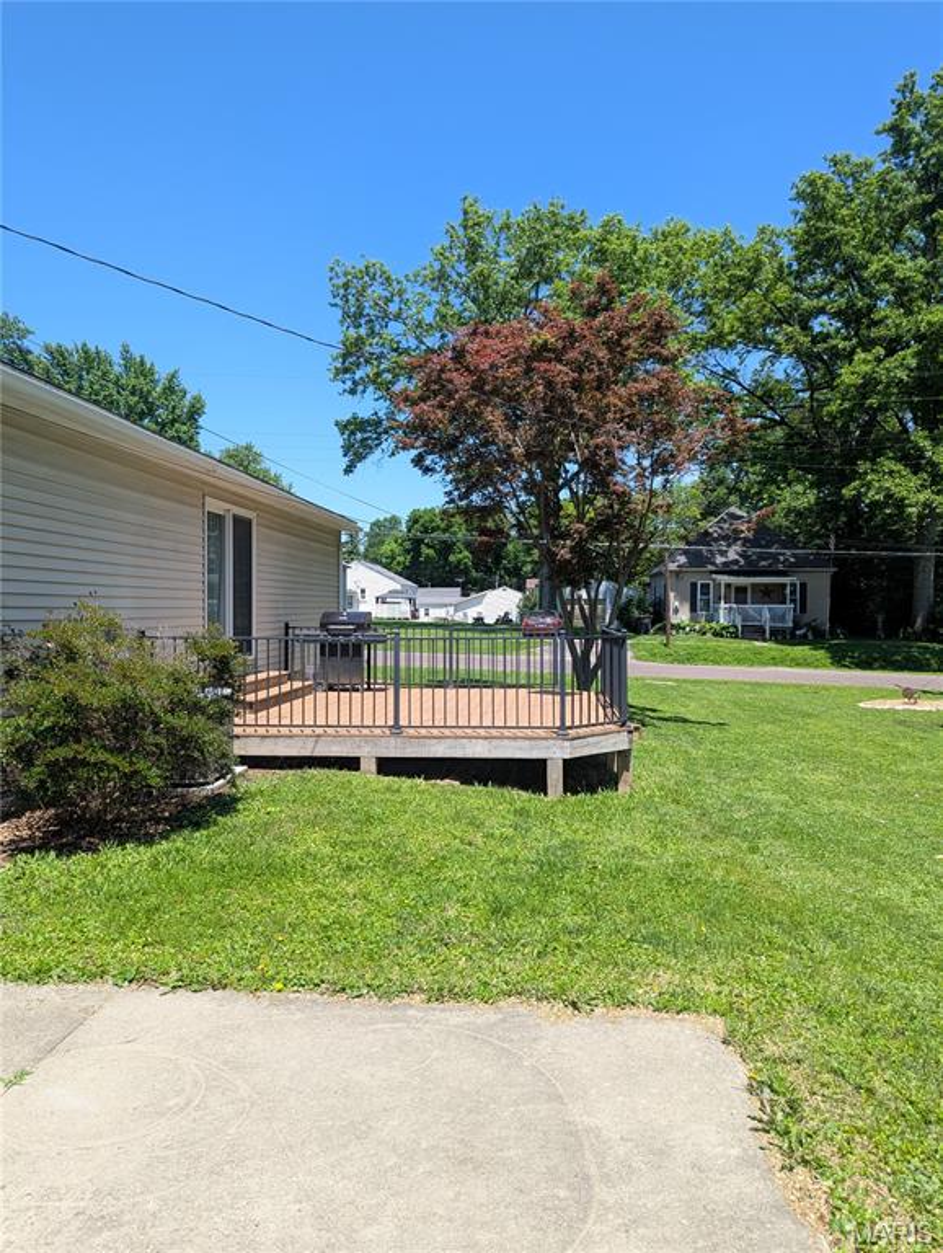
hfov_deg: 56.9
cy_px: 626
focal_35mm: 24
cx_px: 472
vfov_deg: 71.5
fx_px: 870
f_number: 1.85
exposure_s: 1/877
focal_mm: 6.81
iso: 40
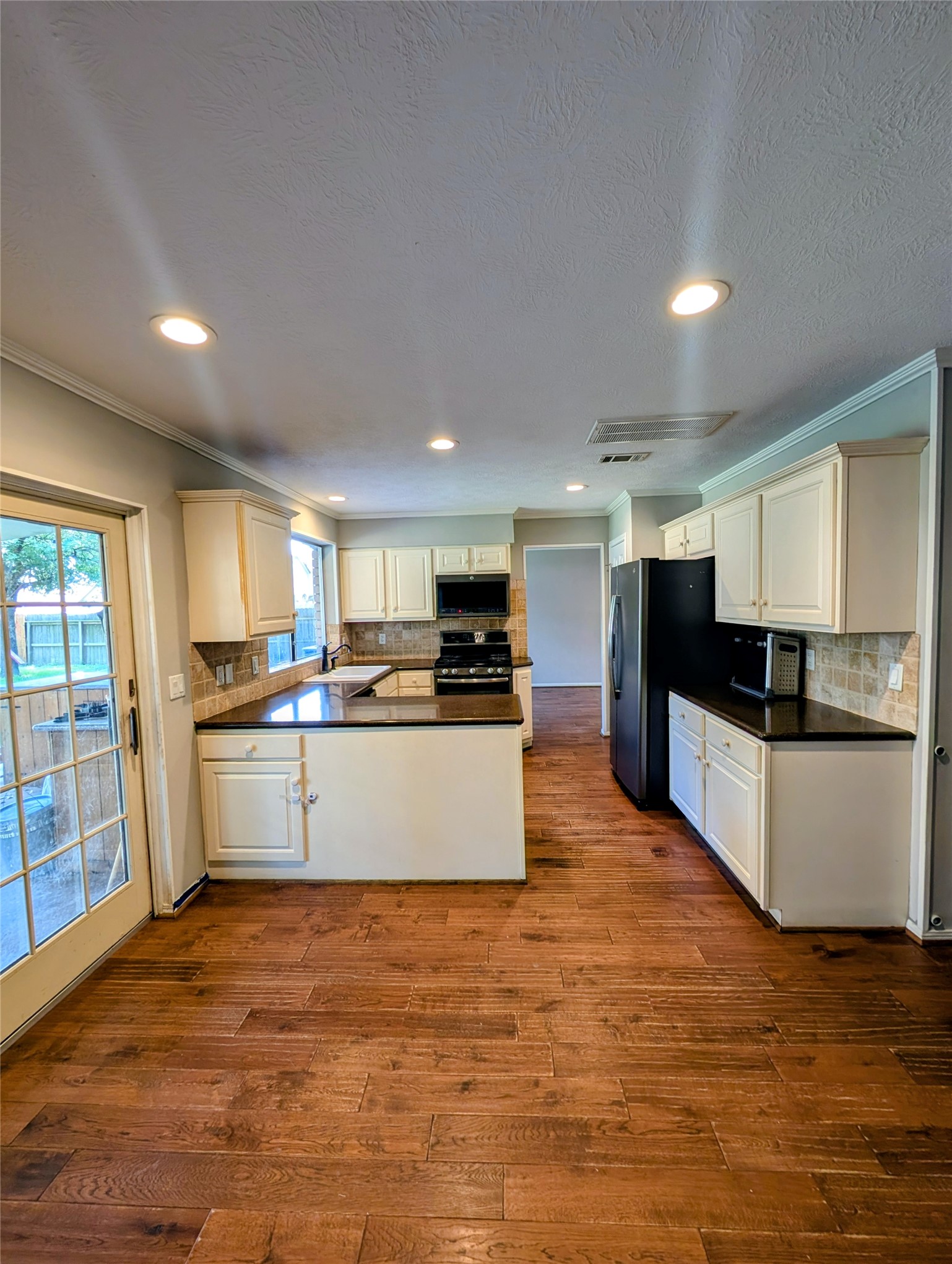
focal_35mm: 12
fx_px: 439
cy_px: 632
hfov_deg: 94.7
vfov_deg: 110.4
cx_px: 476
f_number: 1.7
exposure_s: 1/60
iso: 74
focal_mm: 2.02
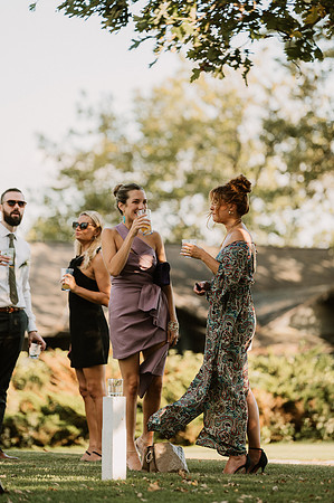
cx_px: 167
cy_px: 252
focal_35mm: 160
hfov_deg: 8.6
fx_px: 2232
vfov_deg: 12.9
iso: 64
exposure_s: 1/320
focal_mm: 160
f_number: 2.8
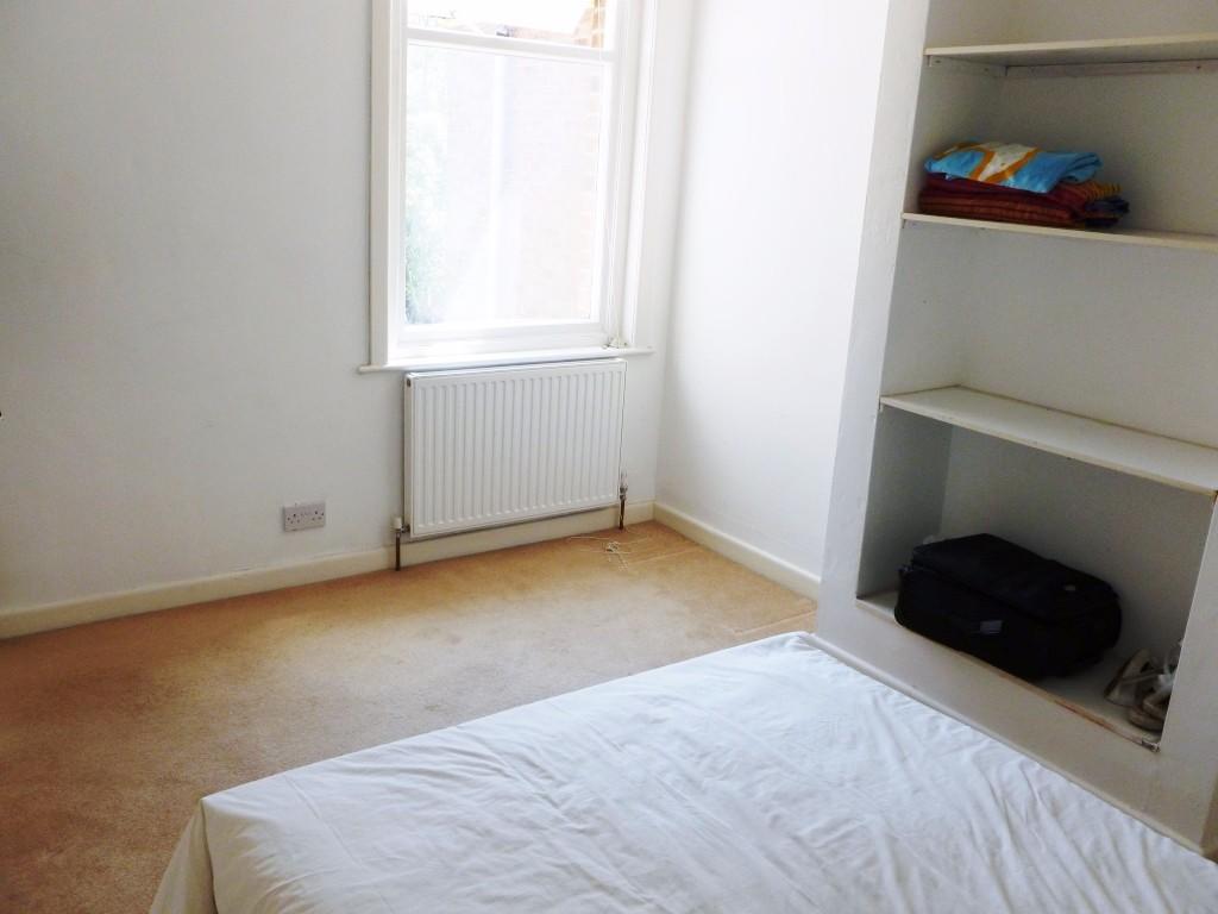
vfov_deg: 49.7
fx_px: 985
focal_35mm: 28
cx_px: 609
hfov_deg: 63.4
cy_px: 457
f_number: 3.3
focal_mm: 5
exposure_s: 1/60
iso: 125
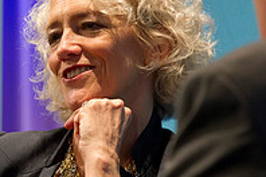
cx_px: 78
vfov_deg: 2.3
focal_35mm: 586
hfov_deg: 3.5
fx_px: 4330
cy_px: 110
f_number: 4
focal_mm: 200
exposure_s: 1/125
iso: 2500
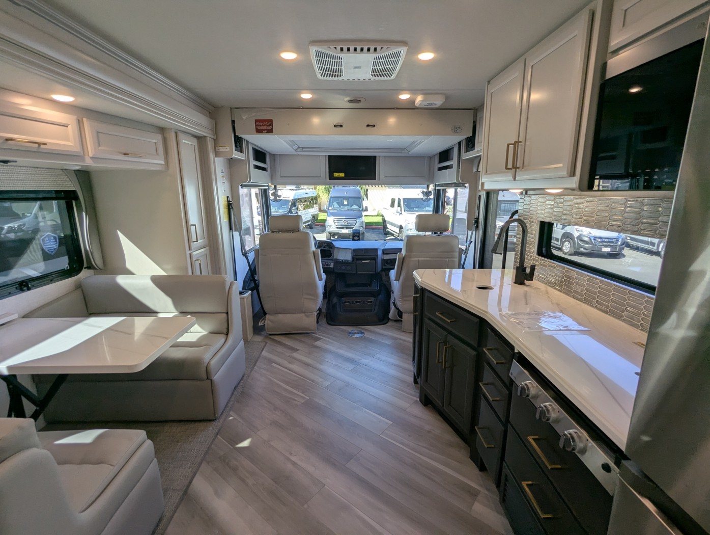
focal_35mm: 16
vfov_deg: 78.2
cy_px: 268
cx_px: 355
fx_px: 329
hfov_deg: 94.4
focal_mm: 2.35
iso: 67
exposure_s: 1/202
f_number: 2.2
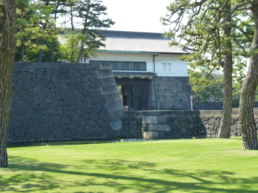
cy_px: 96
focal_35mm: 78
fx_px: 581
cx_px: 129
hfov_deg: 25.0
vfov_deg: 18.9
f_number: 4.2
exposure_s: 1/125
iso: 125
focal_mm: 12.8
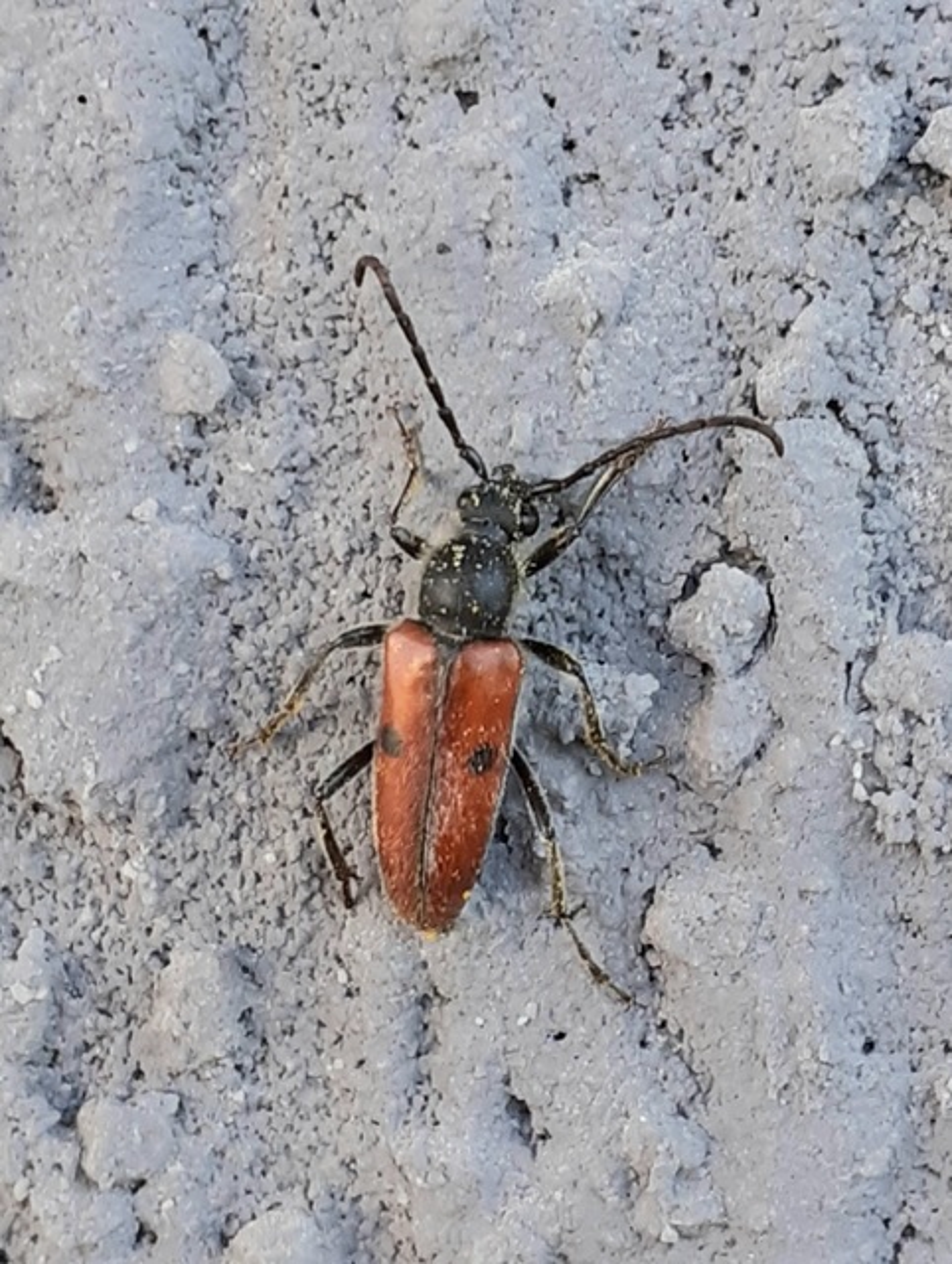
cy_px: 632
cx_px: 476
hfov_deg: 51.5
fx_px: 987
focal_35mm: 27
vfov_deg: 65.2
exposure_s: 1/100
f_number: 1.9
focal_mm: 3.6
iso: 64
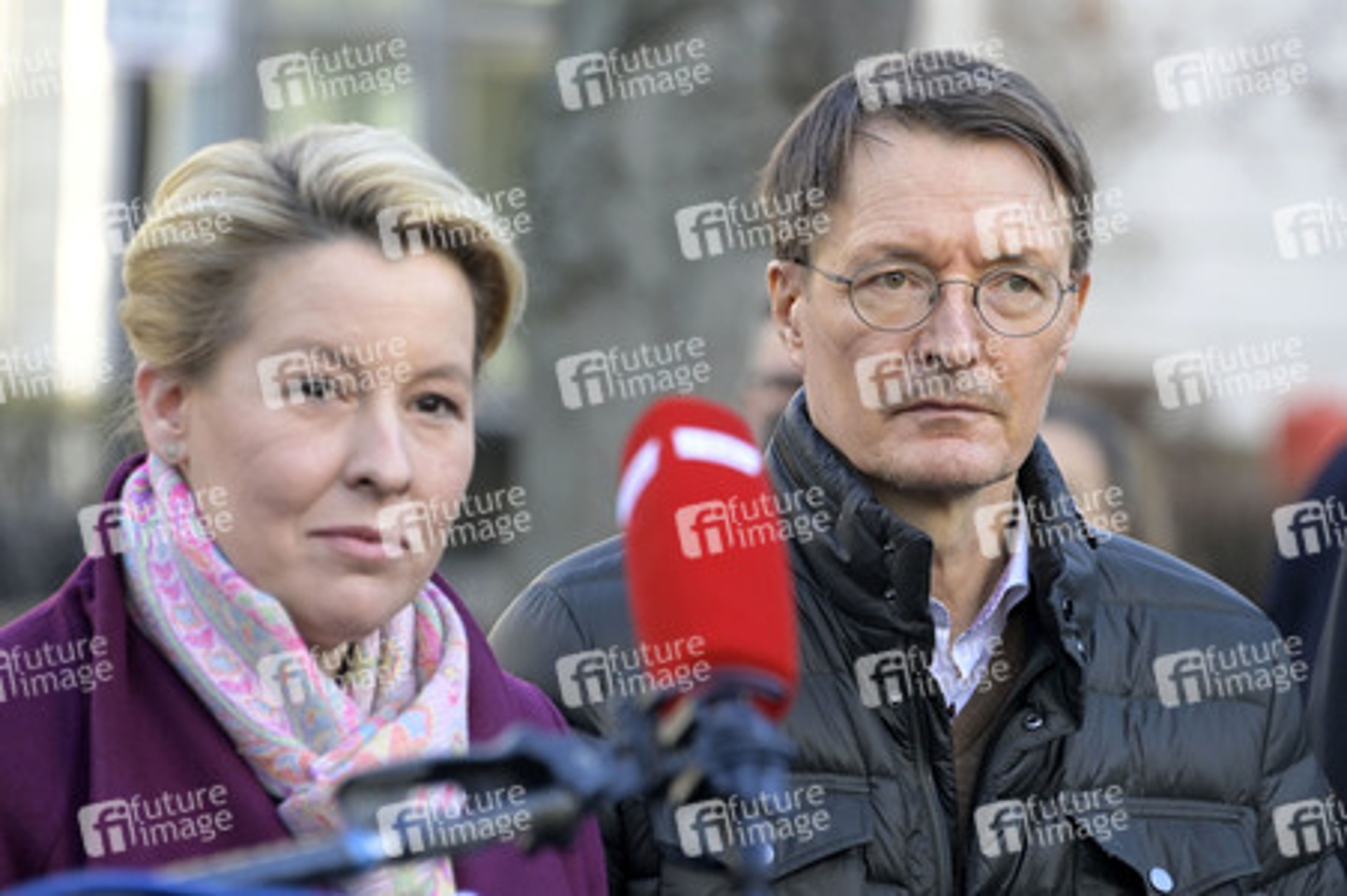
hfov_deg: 6.9
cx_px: 674
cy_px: 448
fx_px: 11216
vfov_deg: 4.6
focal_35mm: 300
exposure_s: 1/640
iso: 4000
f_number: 6.3
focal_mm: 300
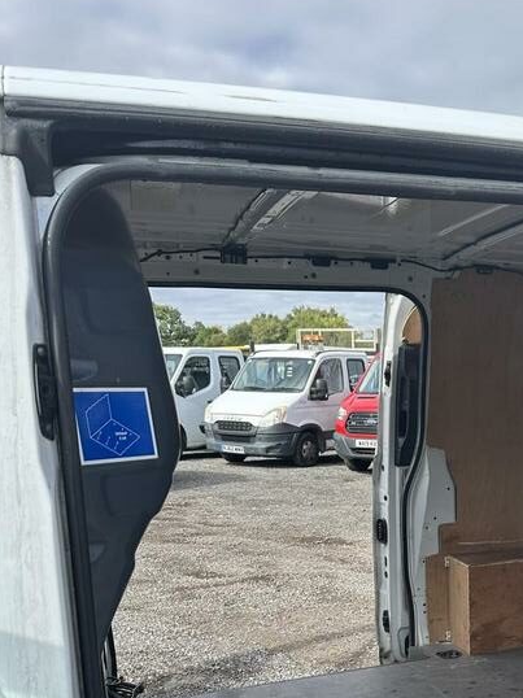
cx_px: 432
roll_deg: -1.4
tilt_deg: -11.9
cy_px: 563
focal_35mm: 40
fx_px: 806
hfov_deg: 34.6
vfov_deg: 44.4
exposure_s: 1/1916
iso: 80
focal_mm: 6.86
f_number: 1.78
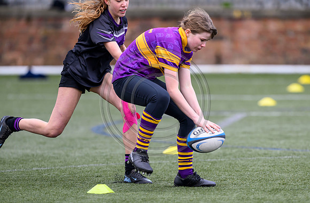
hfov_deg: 4.3
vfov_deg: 2.8
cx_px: 182
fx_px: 4162
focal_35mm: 486
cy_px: 114
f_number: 3.5
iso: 640
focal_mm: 400
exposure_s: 1/1600
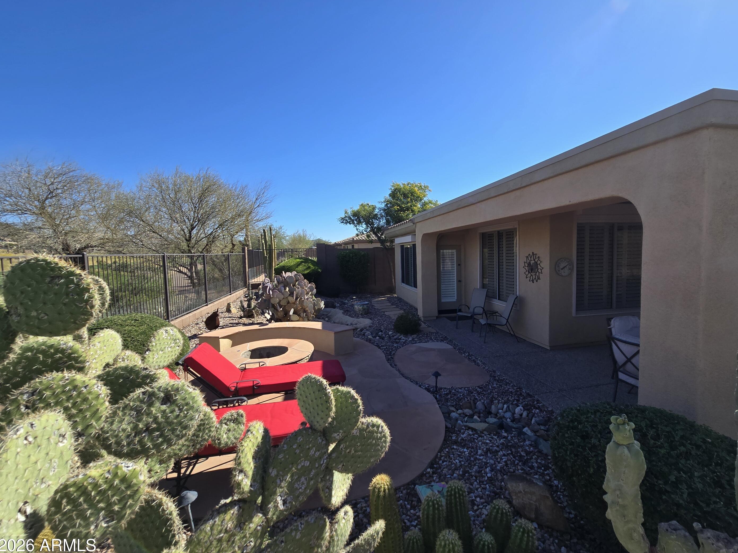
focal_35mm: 14
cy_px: 275
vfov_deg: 85.7
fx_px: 298
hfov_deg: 101.9
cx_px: 393
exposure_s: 1/1588
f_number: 2.2
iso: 50
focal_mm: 2.2
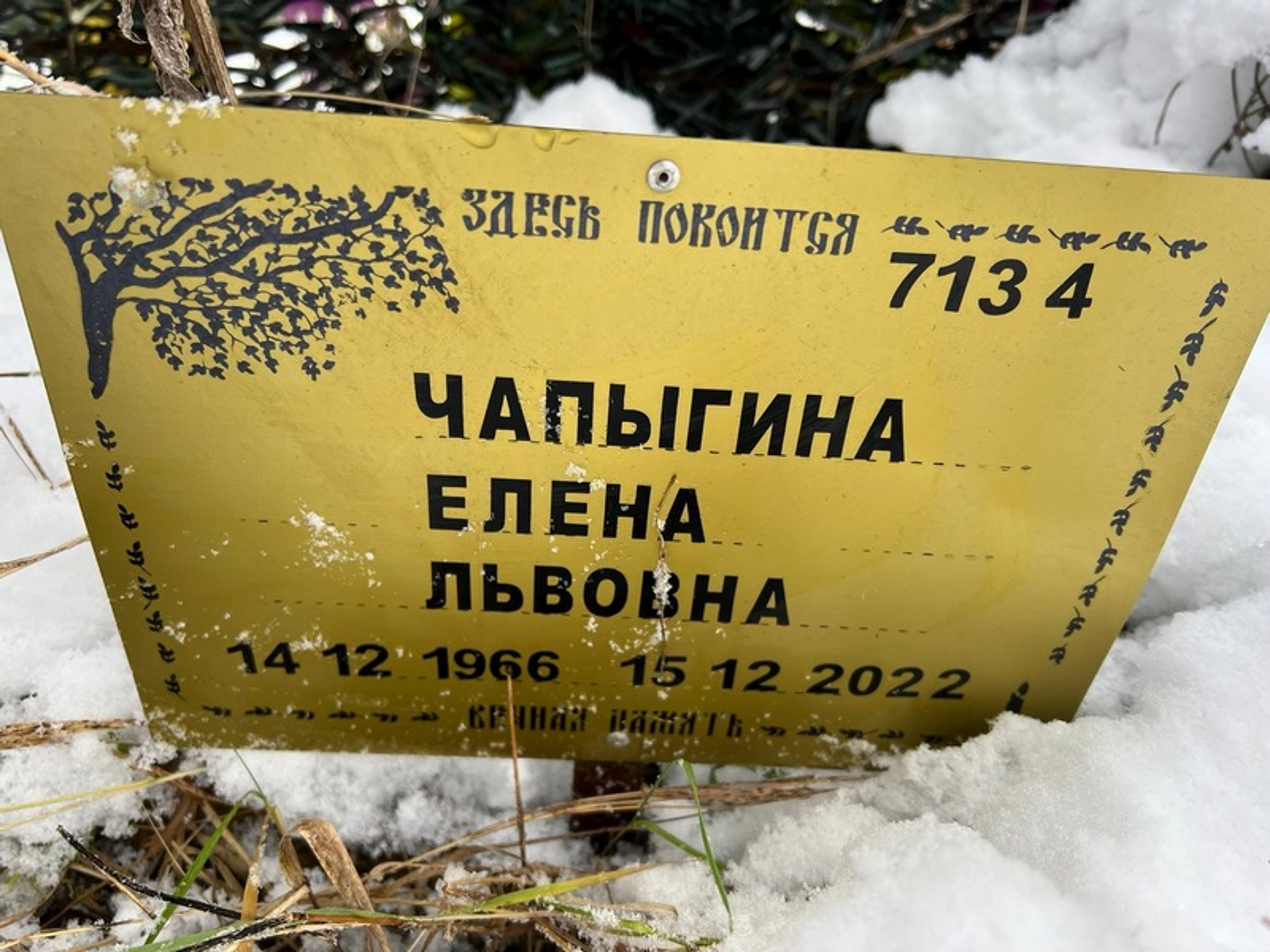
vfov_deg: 53.1
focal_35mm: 26
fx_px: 954
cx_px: 635
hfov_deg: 67.3
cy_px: 476
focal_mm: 5.7
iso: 40
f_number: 1.5
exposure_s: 1/171
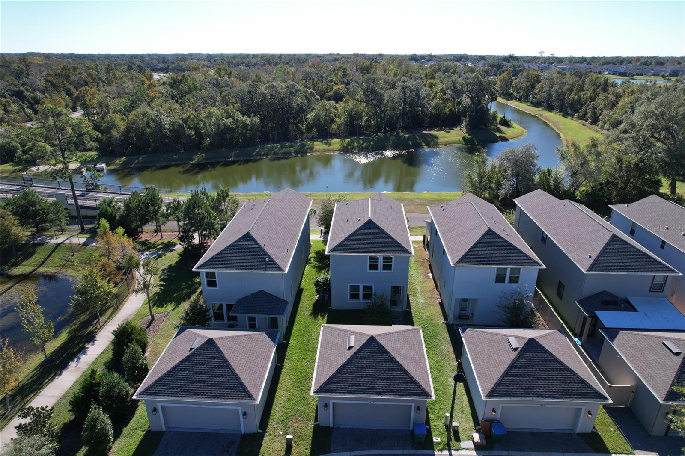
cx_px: 342
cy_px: 228
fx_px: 418
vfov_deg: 57.2
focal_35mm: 22
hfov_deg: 78.6
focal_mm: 8.38
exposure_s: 1/1250
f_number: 2.8
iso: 100
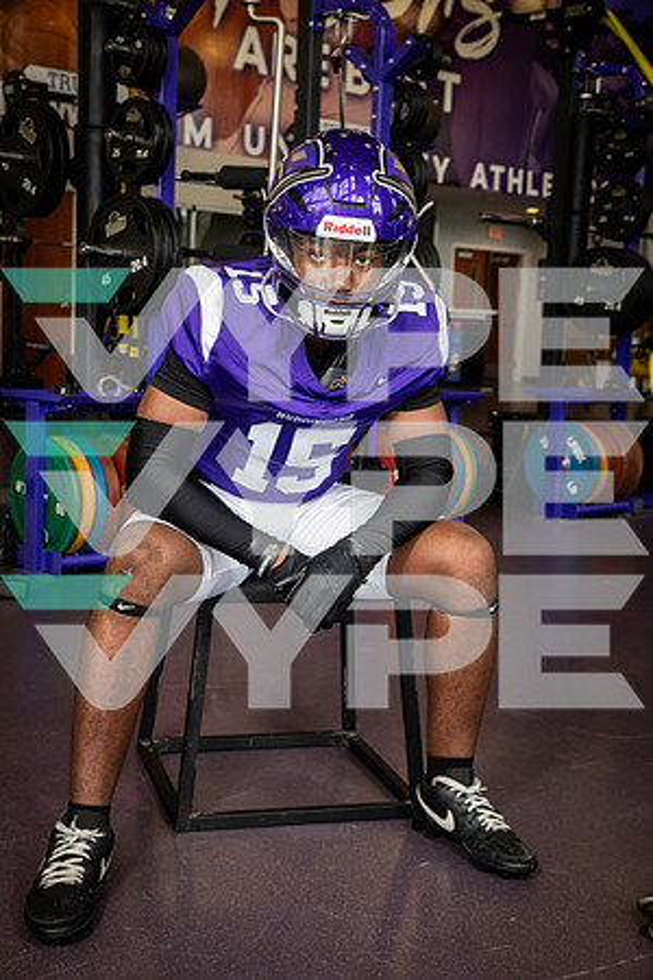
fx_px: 1496
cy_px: 490
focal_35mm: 55
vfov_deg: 36.2
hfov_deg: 24.6
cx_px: 326
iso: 800
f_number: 7.1
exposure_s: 1/250
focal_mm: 55
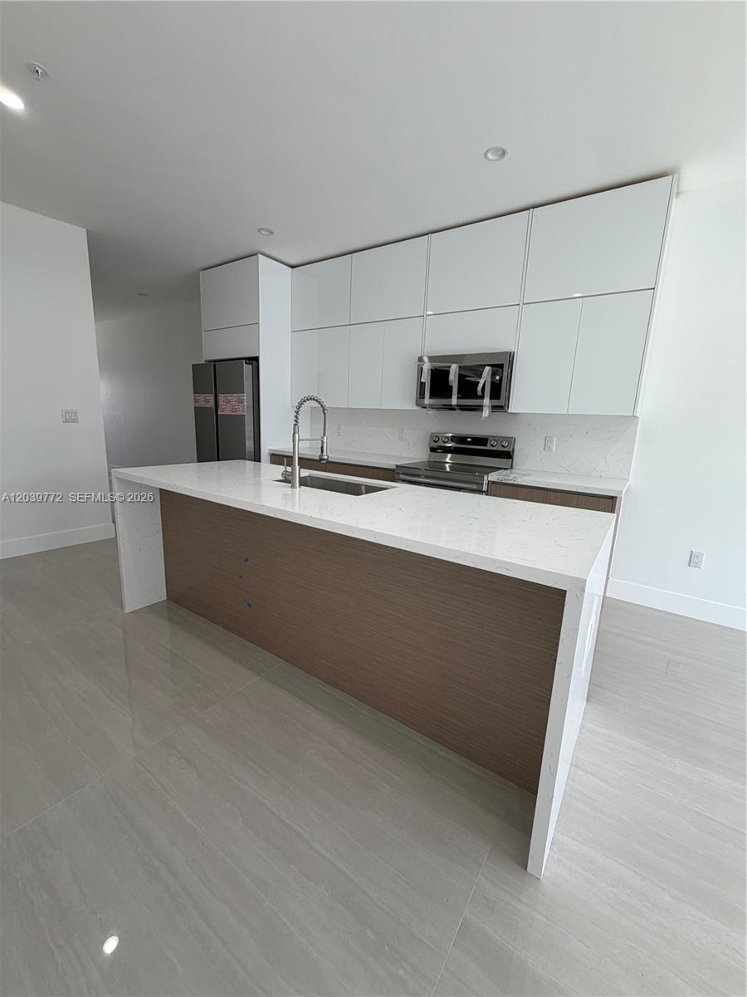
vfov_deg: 102.1
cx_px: 374
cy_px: 498
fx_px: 403
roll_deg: -2.2
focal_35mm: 14
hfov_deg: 85.7
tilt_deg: -10.3
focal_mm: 2.22
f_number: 2.2
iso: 80
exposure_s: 1/120
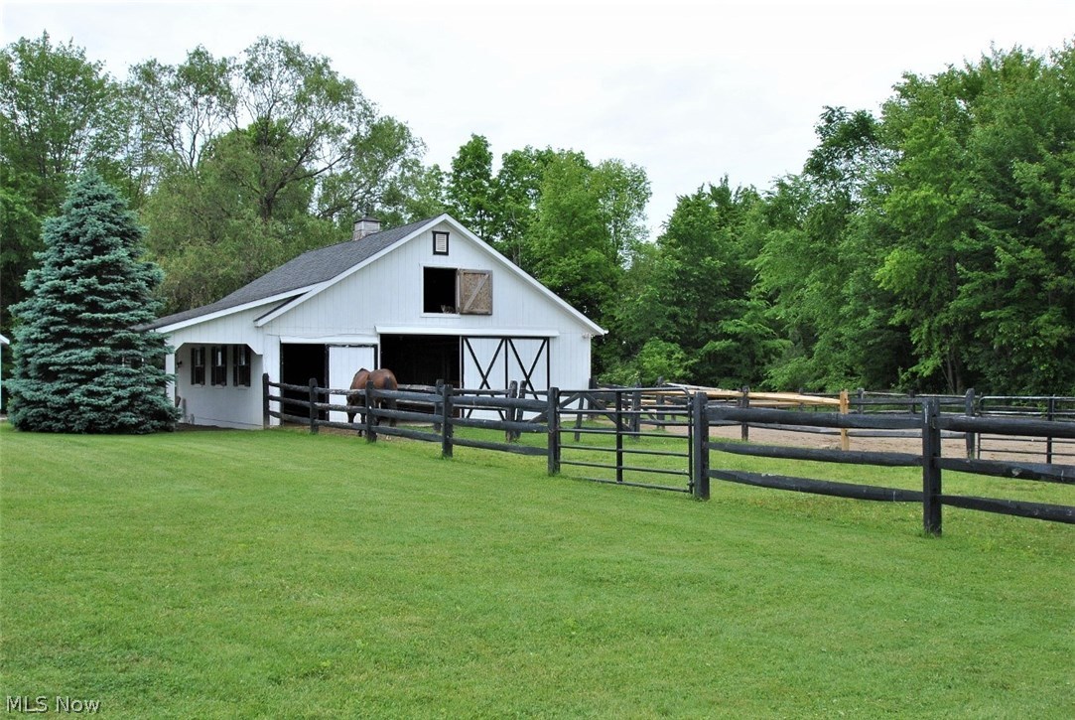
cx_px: 538
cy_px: 360
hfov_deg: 53.1
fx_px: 1076
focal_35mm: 36
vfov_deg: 37.0
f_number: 13
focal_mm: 24
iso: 360
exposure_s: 1/200
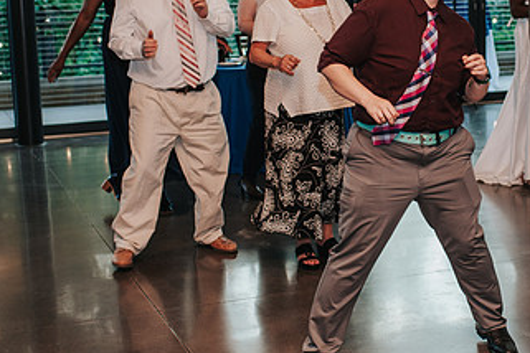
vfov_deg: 18.4
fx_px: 1089
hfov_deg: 27.1
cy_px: 136
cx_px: 381
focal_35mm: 74
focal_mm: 35
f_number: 2.8
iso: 500
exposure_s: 1/160
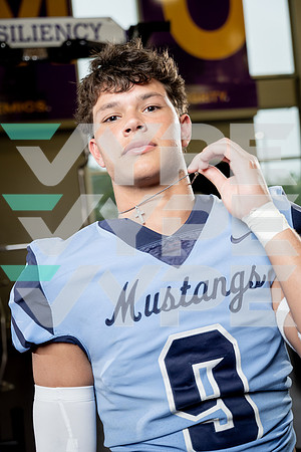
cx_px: 150
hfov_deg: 27.5
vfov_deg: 40.3
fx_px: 614
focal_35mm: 49
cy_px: 226
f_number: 4
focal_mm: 49
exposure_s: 1/250
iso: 640
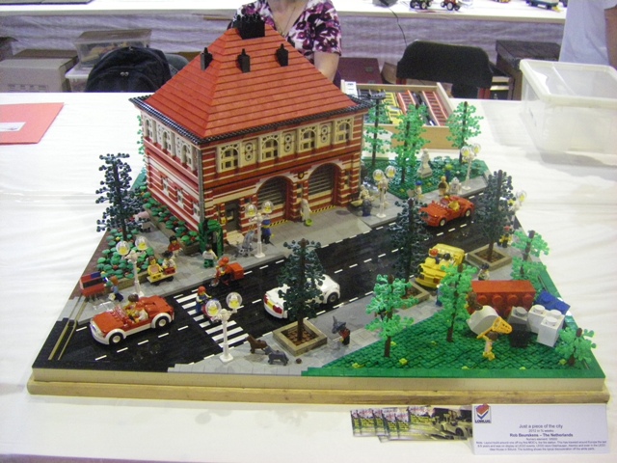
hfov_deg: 49.0
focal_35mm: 38
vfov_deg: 37.7
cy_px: 232
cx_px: 308
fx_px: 677
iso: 800
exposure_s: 1/40
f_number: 3.5
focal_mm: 6.3
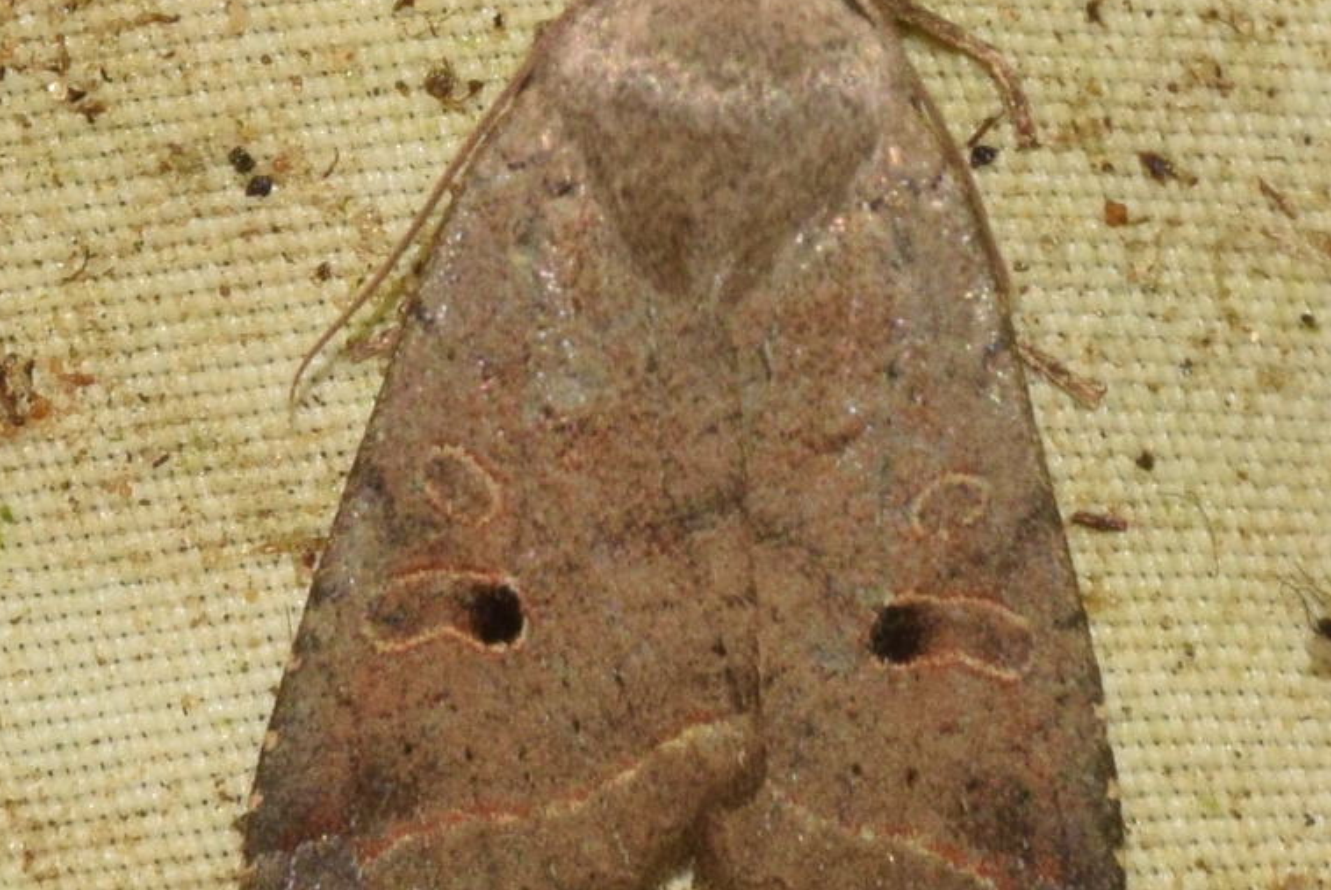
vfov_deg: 5.2
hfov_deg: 7.8
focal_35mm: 265
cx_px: 628
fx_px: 9807
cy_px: 428
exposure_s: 1/160
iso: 500
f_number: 14
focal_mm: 140
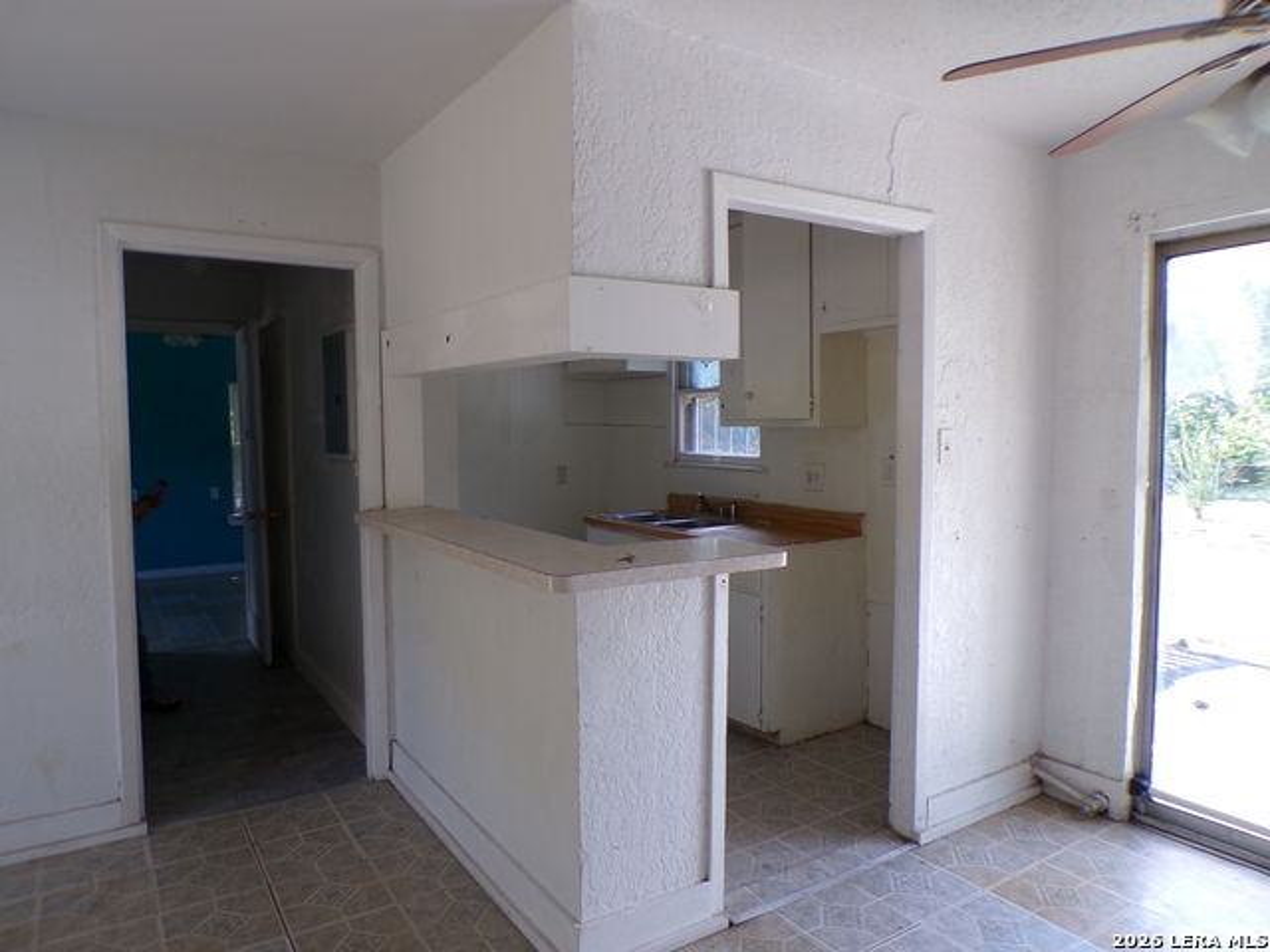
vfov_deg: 56.8
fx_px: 881
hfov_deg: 71.6
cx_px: 635
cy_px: 476
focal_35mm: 24
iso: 100
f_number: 3
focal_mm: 4.3
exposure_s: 1/70
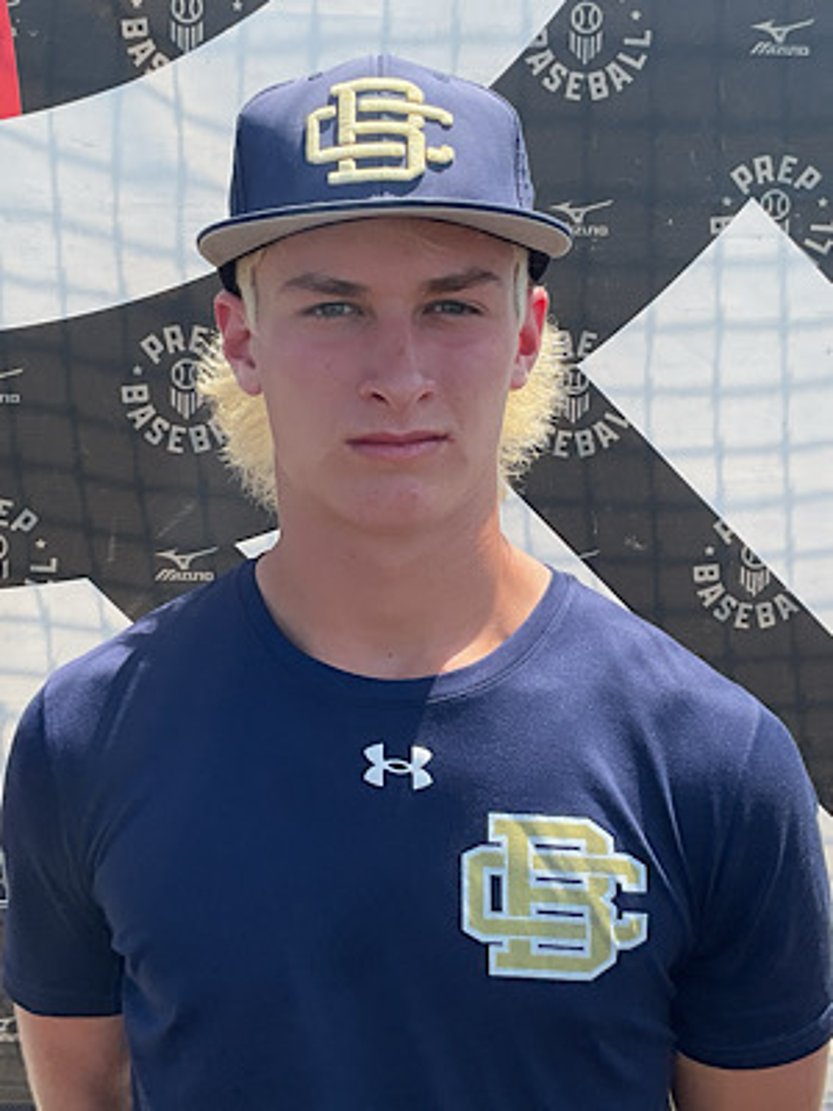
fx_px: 930
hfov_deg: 48.2
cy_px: 556
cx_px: 416
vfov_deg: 61.7
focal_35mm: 29
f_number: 1.8
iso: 16
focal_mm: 3
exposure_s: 1/869
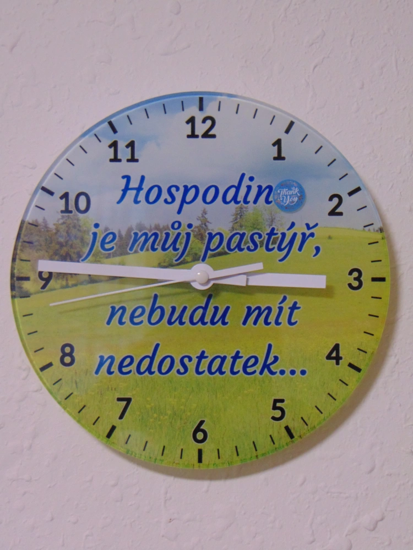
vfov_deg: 18.2
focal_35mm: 108
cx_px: 206
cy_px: 275
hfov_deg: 13.7
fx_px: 1718
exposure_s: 1/30
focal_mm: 19.4
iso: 320
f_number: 3.9
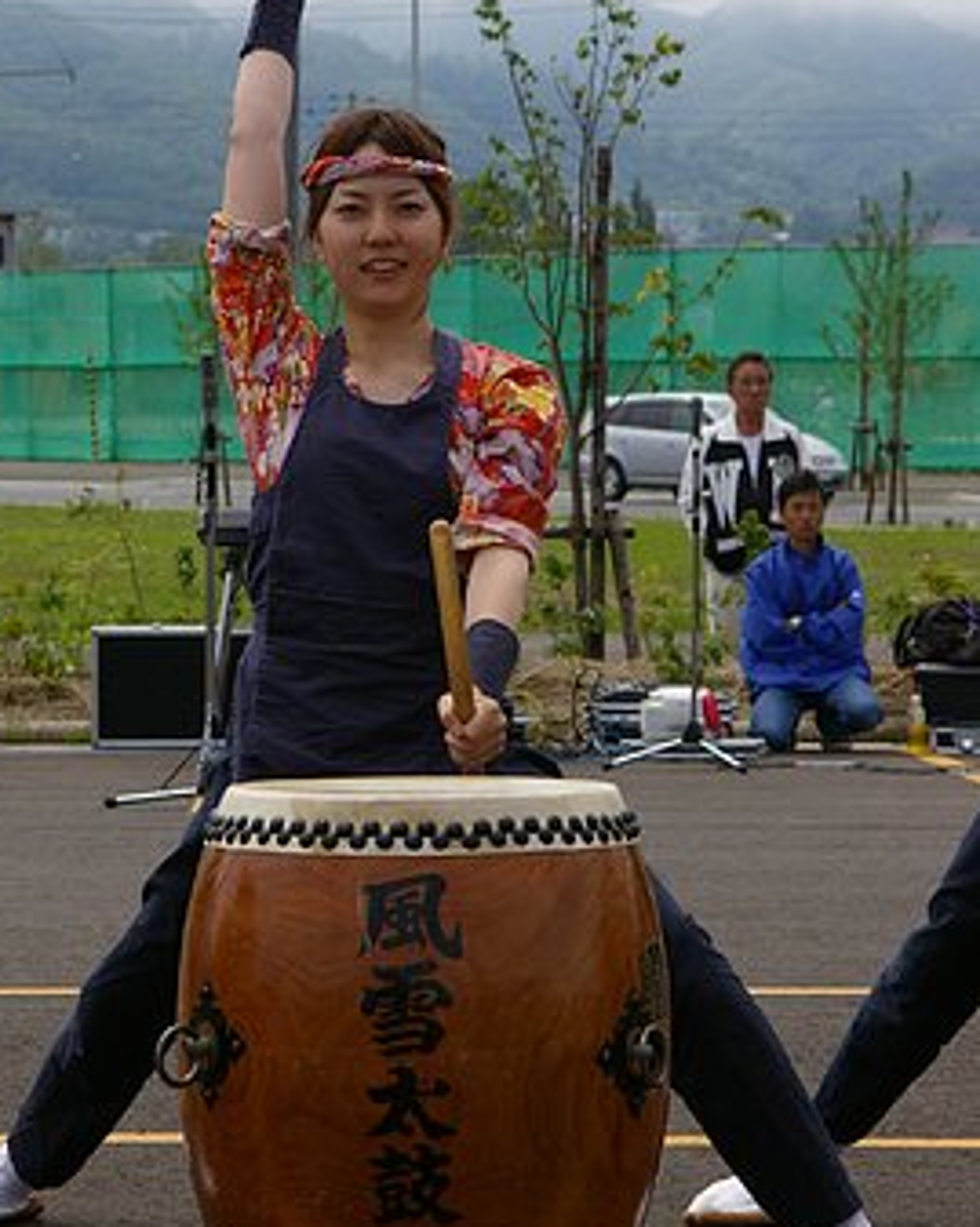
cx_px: 393
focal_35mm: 150
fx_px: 5446
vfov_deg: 12.9
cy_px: 492
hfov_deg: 10.3
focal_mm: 70
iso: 200
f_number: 8
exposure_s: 1/400
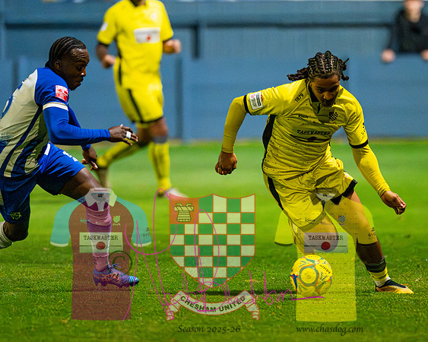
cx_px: 254
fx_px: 6635
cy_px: 170
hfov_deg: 3.7
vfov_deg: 3.0
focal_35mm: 524
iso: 8000
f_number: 2.8
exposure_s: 1/1250
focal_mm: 300
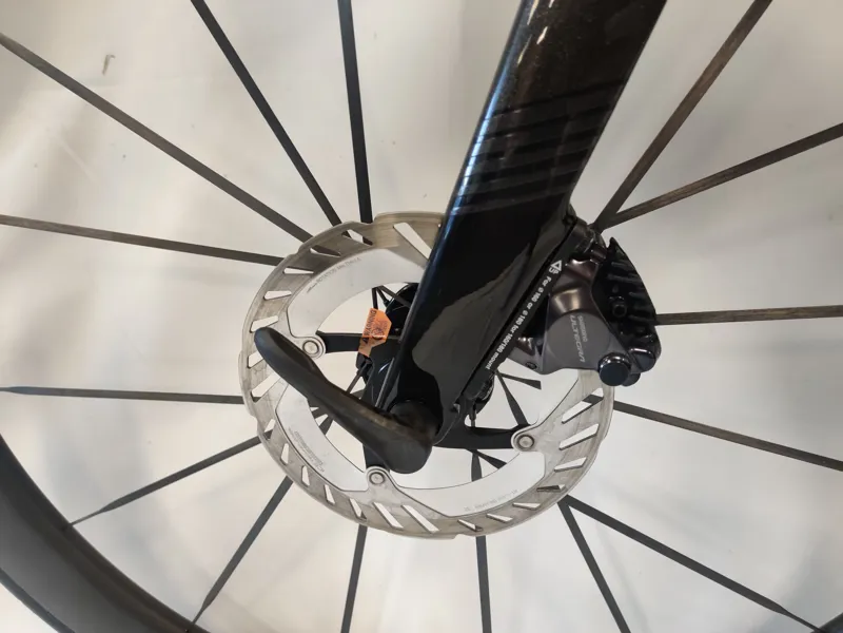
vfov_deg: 51.4
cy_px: 316
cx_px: 422
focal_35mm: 27
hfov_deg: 65.3
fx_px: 658
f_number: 1.65
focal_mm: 4.75
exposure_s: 1/50
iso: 800
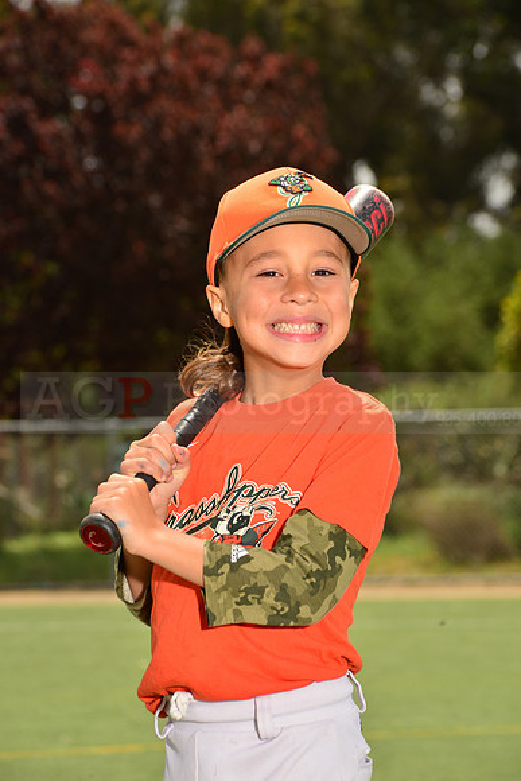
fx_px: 3688
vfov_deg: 12.1
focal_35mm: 170
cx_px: 260
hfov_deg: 8.1
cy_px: 390
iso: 160
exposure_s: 1/250
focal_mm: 170
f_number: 13
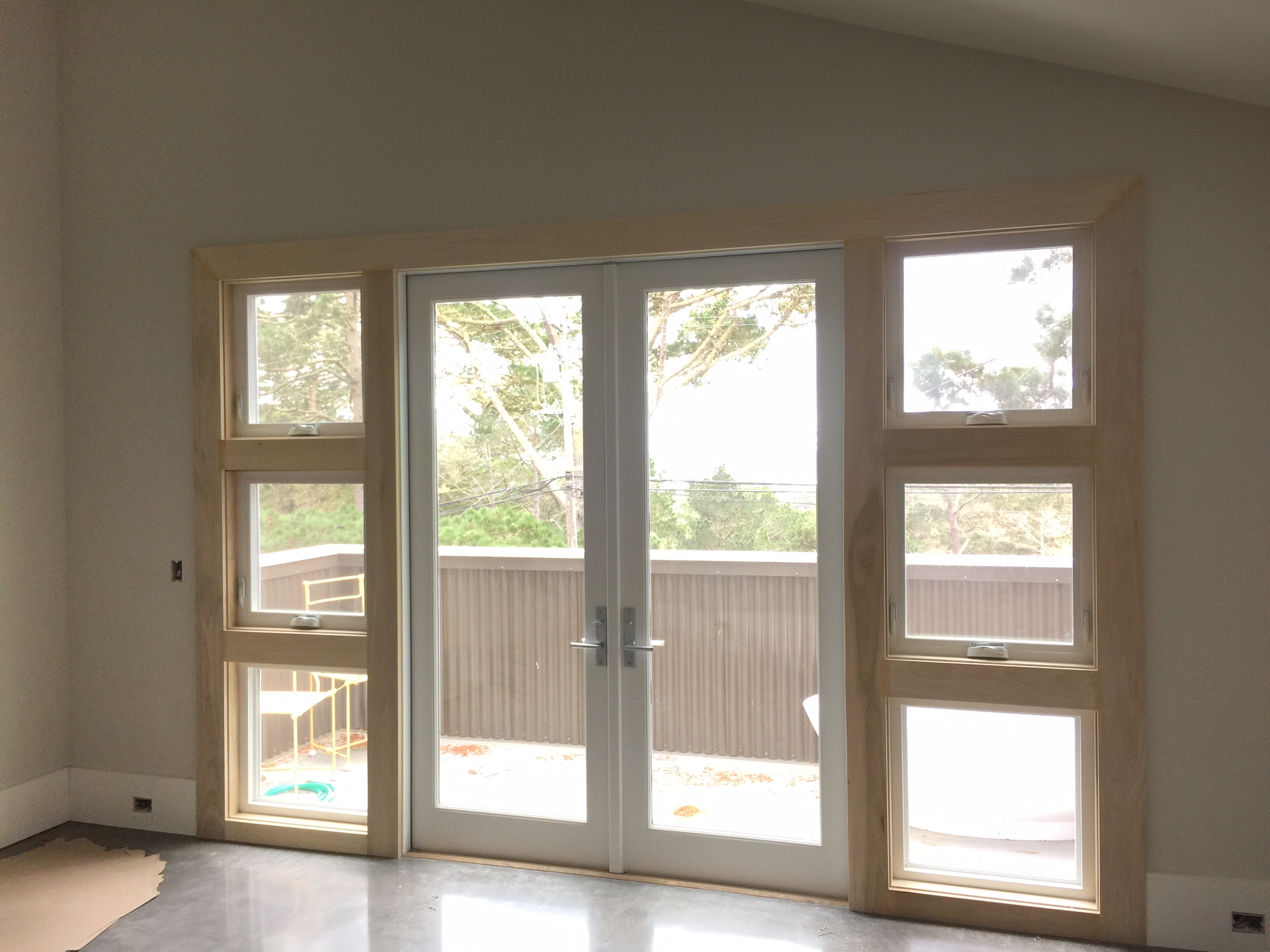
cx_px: 635
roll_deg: -1.2
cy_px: 476
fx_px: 1064
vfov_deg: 48.2
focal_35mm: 29
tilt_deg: -0.7
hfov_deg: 61.7
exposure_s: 1/15
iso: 32
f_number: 2.2
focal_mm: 4.15
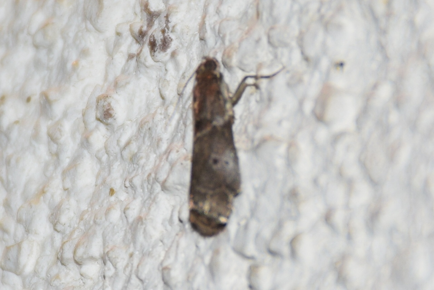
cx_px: 217
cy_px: 145
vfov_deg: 6.6
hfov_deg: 9.8
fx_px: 2534
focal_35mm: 210
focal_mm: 140
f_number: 6.3
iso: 320
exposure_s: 1/60
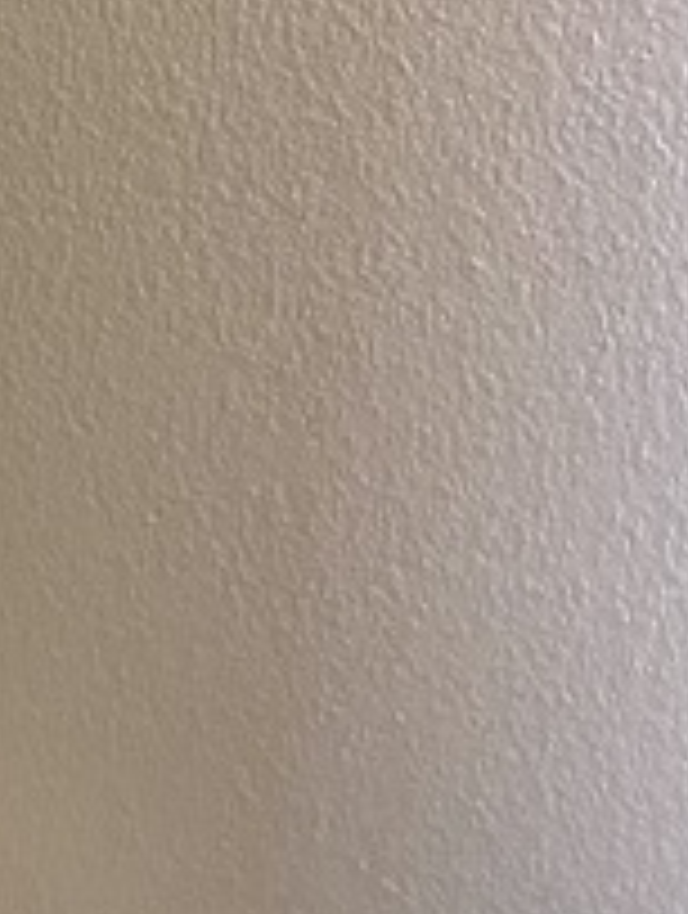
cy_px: -338
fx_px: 3646
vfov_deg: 13.6
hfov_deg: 9.3
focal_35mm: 138
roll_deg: -5.6
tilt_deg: -5.9
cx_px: -1097
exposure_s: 1/60
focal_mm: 4.25
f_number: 1.8
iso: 160
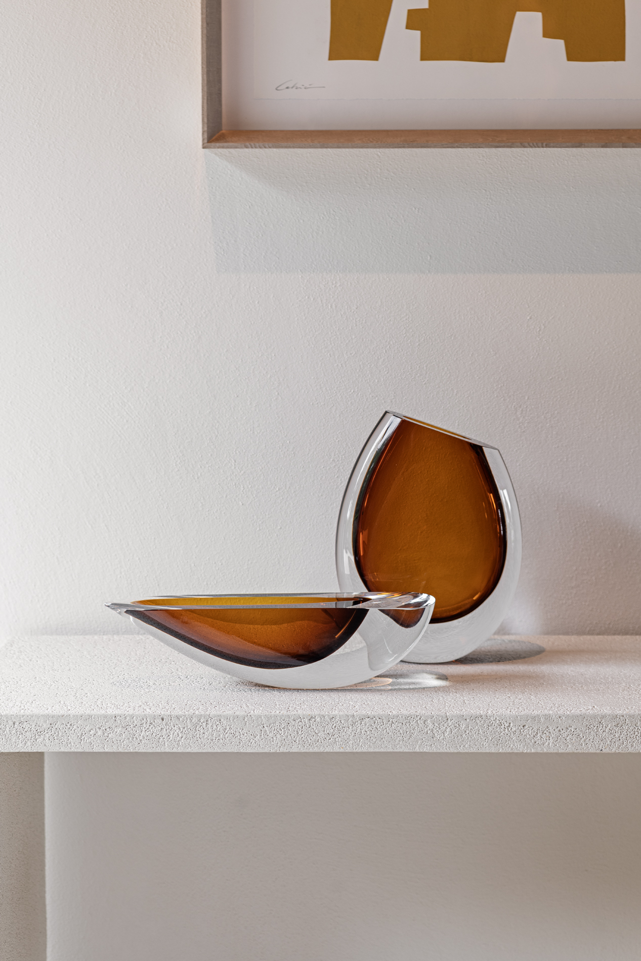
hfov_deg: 16.1
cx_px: 320
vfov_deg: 23.9
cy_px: 480
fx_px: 2270
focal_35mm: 85
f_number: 5
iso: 100
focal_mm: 85
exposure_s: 1/13
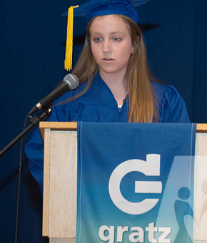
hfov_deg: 5.5
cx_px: 129
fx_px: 2164
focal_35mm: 293
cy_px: 122
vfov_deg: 6.4
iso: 2000
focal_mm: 145
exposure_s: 1/80
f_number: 5.6
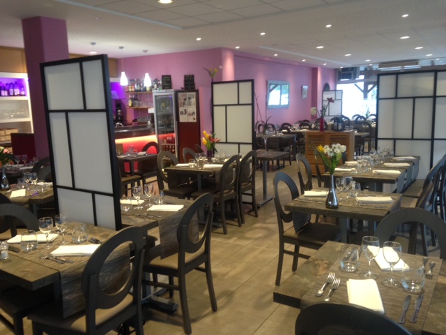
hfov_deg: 55.4
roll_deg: +2.5
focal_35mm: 33
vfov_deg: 42.9
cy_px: 168
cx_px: 223
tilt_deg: -10.2
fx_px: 425
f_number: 2.4
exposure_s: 1/20
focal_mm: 4.12
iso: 100
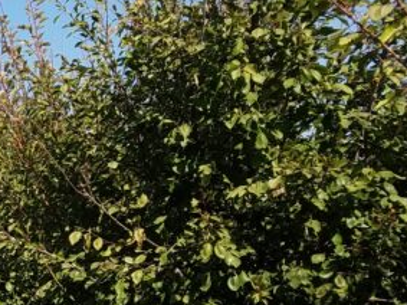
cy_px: 275
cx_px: -273
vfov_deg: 15.5
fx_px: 1105
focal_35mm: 94
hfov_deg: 17.7
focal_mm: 4.2
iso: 50
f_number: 1.7
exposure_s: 1/2184
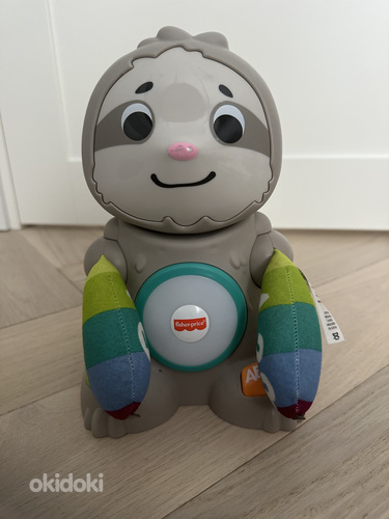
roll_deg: +1.8
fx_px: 360
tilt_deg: -20.8
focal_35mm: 24
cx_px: 194
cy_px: 260
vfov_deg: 71.6
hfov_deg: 56.8
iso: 400
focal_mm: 6.86
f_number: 1.78
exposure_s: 1/60
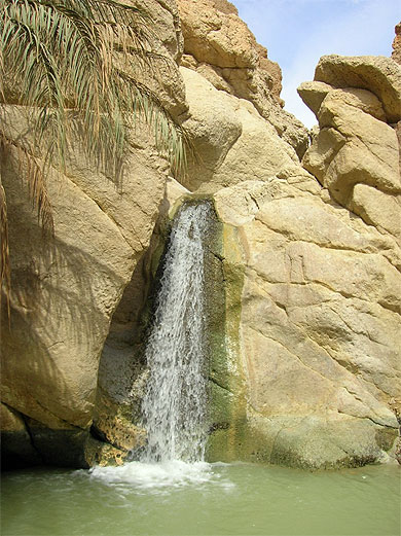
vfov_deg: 54.0
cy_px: 268
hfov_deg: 41.7
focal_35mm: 34
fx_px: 526
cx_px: 200
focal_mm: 5.7
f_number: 4.9
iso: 50
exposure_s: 1/334
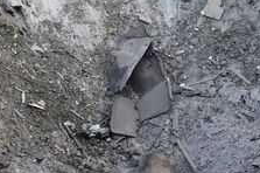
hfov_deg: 23.7
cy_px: -82
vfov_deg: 15.1
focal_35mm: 84
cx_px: 223
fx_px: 606
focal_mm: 24
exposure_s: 1/640
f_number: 8
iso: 8000
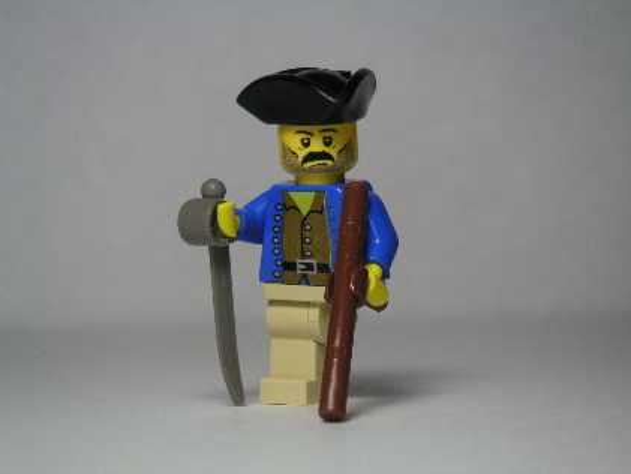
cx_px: 317
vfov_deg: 13.2
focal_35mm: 112
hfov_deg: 17.6
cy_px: 237
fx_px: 2042
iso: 80
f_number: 3.6
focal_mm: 17.1
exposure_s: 1/111
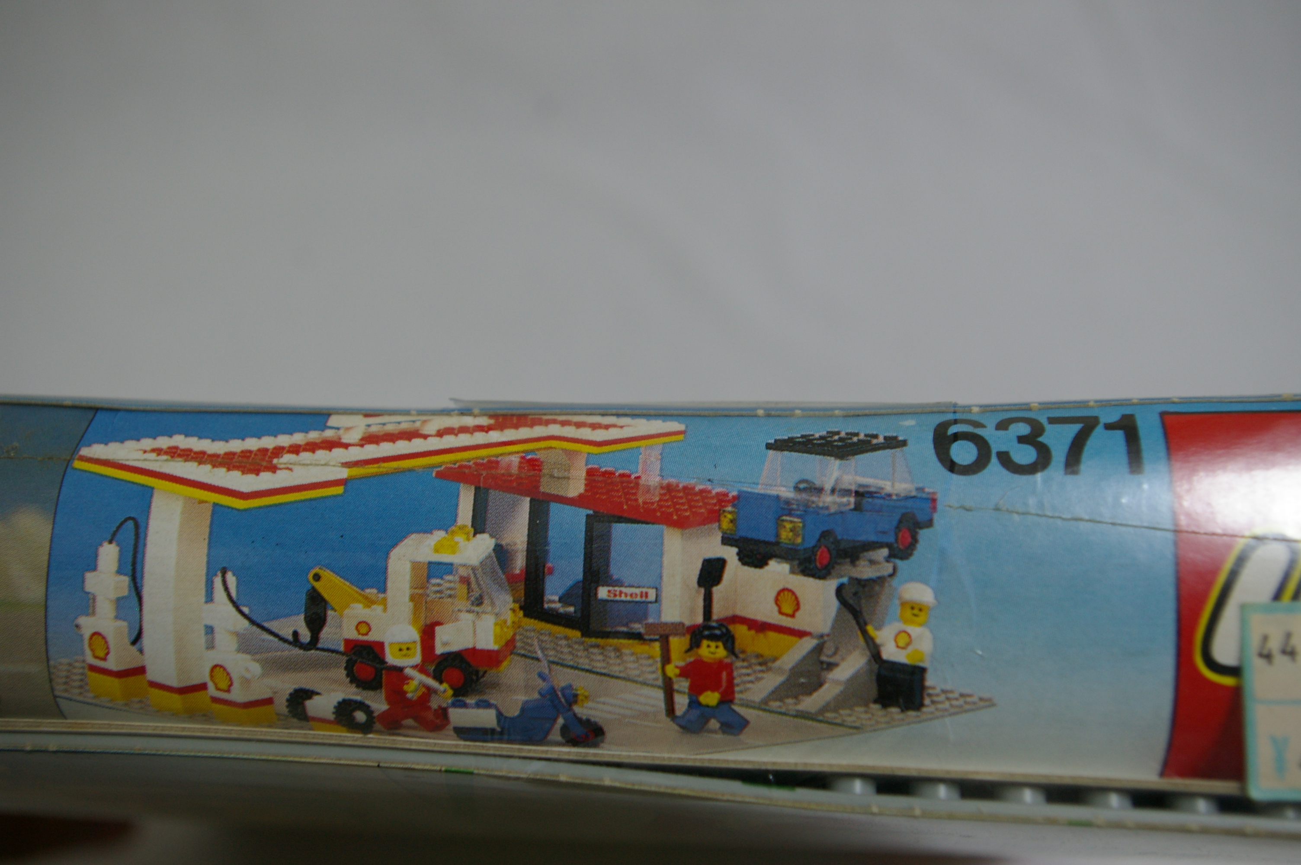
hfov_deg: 49.6
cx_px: 650
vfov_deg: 34.1
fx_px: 1408
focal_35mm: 39
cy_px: 432
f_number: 5.6
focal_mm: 26
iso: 400
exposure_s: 1/60
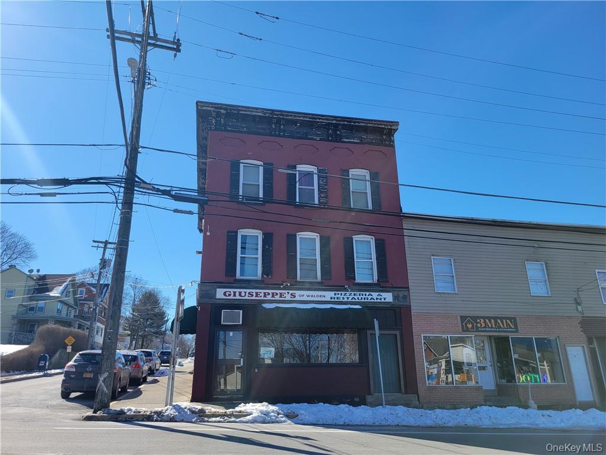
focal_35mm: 26
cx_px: 303
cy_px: 228
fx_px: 455
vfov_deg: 53.1
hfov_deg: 67.3
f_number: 1.8
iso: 40
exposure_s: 1/1910
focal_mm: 5.4
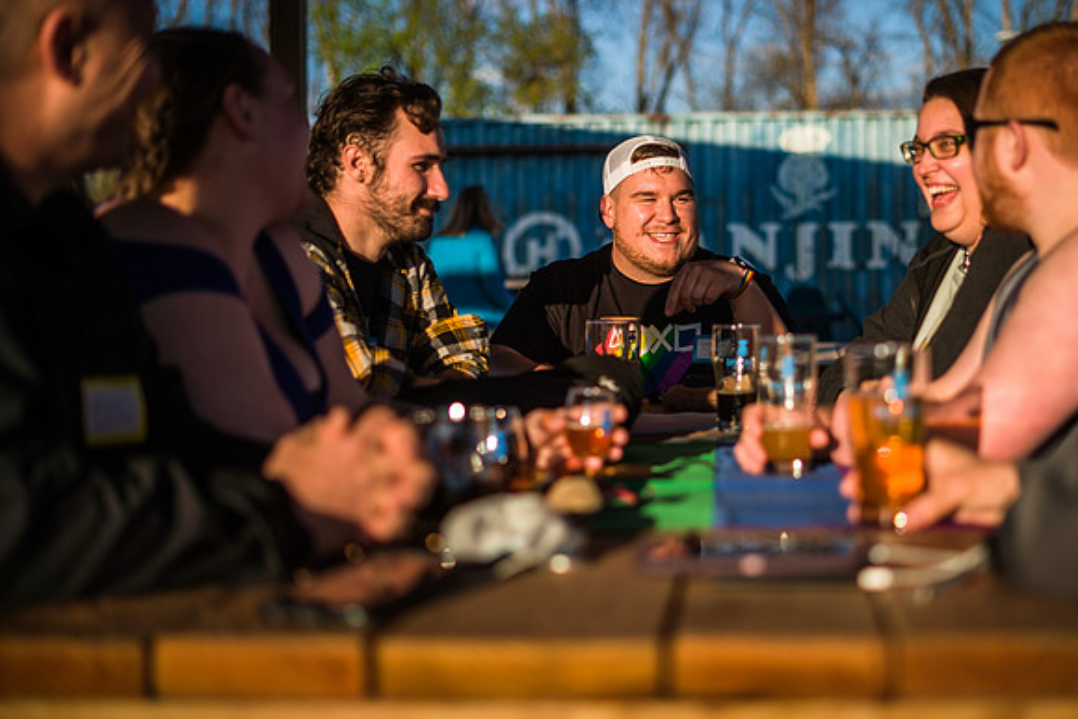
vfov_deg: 22.9
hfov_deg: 33.7
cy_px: 343
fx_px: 1774
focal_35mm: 59
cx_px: 637
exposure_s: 1/2500
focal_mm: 50
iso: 100
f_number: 2
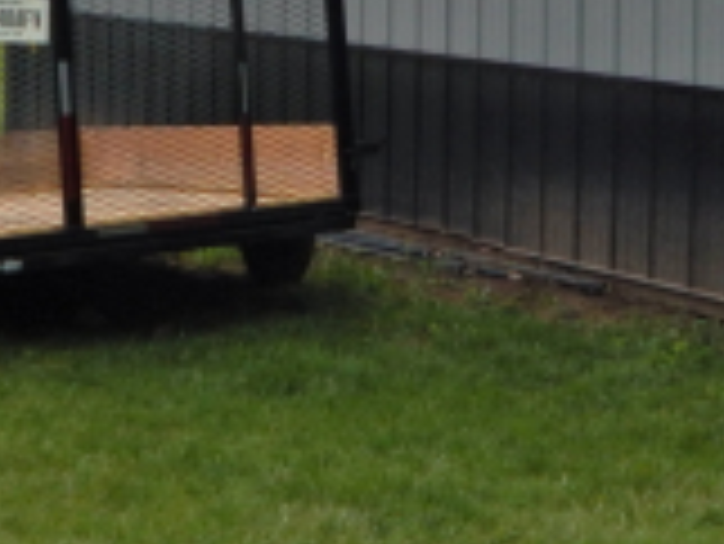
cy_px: -117
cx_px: 564
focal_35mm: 95
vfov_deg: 15.0
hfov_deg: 20.4
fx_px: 1988
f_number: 3
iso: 125
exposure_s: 1/1000
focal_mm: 4.2
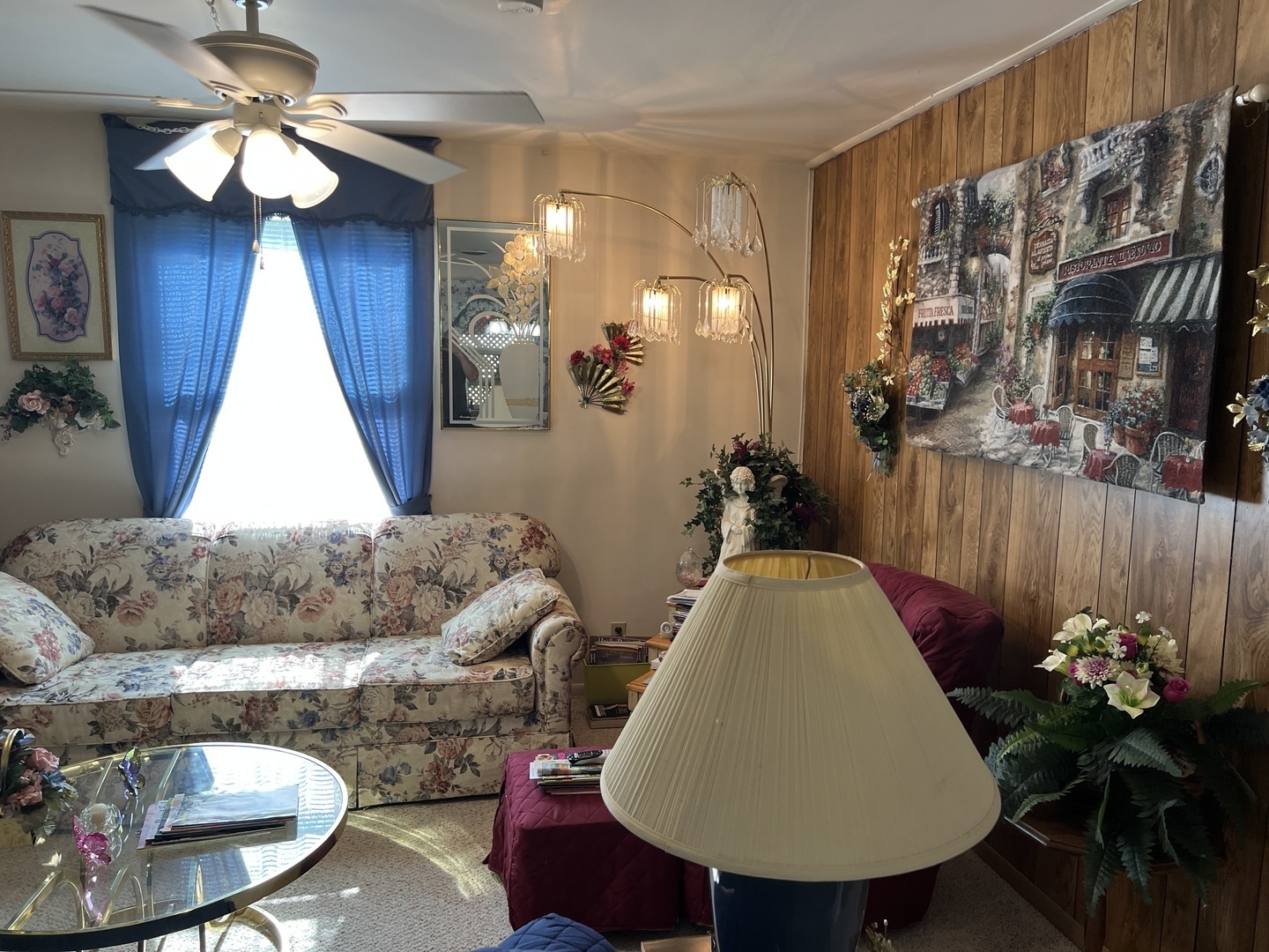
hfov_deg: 67.3
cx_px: 634
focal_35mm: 26
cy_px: 476
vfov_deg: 53.1
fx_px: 953
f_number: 1.5
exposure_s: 1/120
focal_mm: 5.7
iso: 100
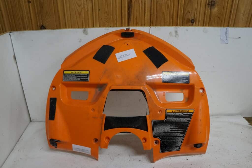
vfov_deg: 47.9
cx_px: 126
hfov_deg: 67.4
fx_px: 189
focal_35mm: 27
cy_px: 84
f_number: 5
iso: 1600
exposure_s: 1/60
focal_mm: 18
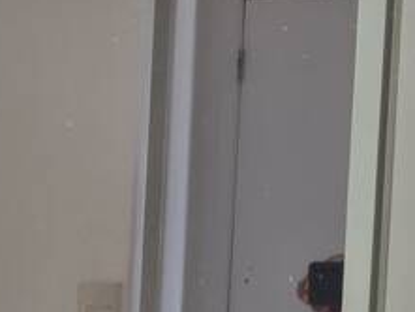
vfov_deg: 9.7
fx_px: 1799
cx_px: -839
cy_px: 402
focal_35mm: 150
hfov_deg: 9.9
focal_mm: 5.54
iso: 50
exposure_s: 1/60
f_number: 1.8
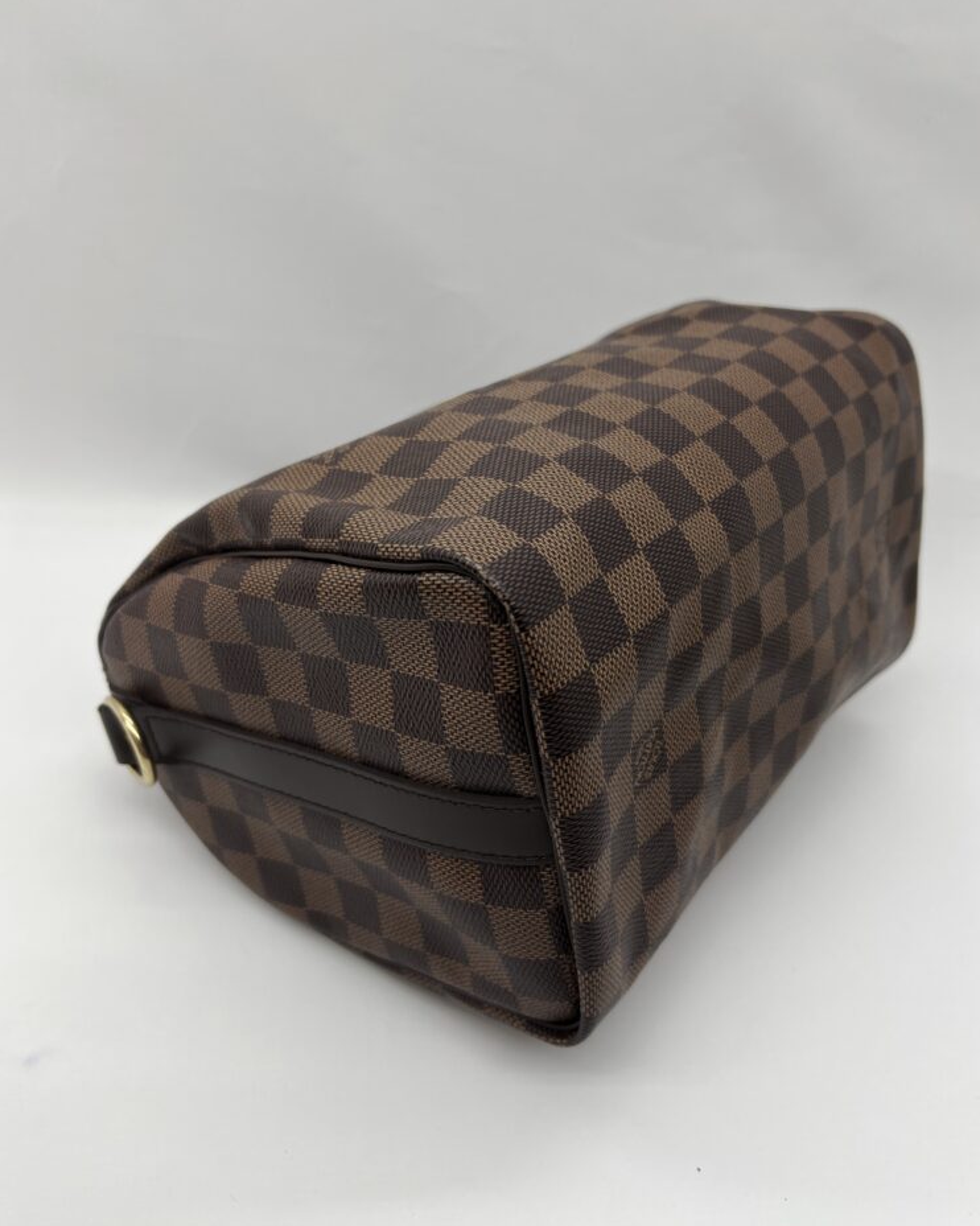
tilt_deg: -34.8
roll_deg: -8.0
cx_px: 483
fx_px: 1015
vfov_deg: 62.2
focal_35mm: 28
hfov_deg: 51.5
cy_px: 584
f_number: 1.5
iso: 40
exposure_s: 1/180
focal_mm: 5.7
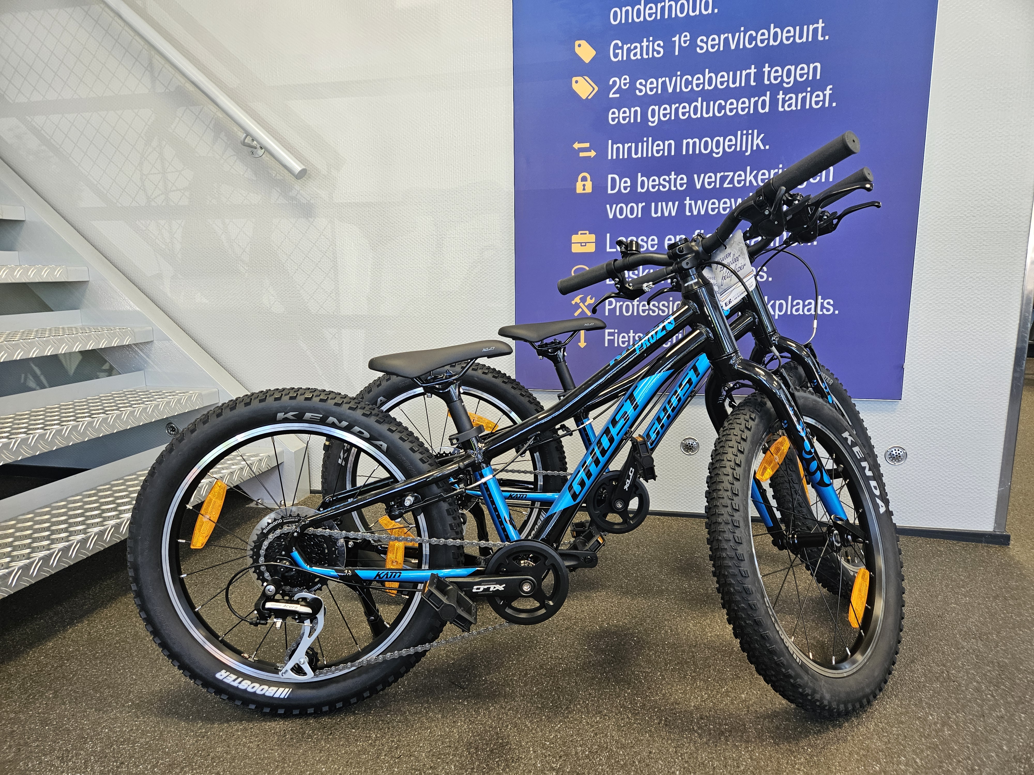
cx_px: 517
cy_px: 388
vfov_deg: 58.9
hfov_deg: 73.9
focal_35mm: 23
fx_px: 687
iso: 160
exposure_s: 1/100
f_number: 1.8
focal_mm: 5.4
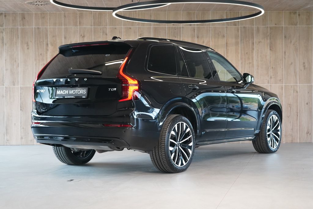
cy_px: 104
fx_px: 556
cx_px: 156
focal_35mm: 64
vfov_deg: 21.2
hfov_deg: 31.4
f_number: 5.6
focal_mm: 64
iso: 6400
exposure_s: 1/160
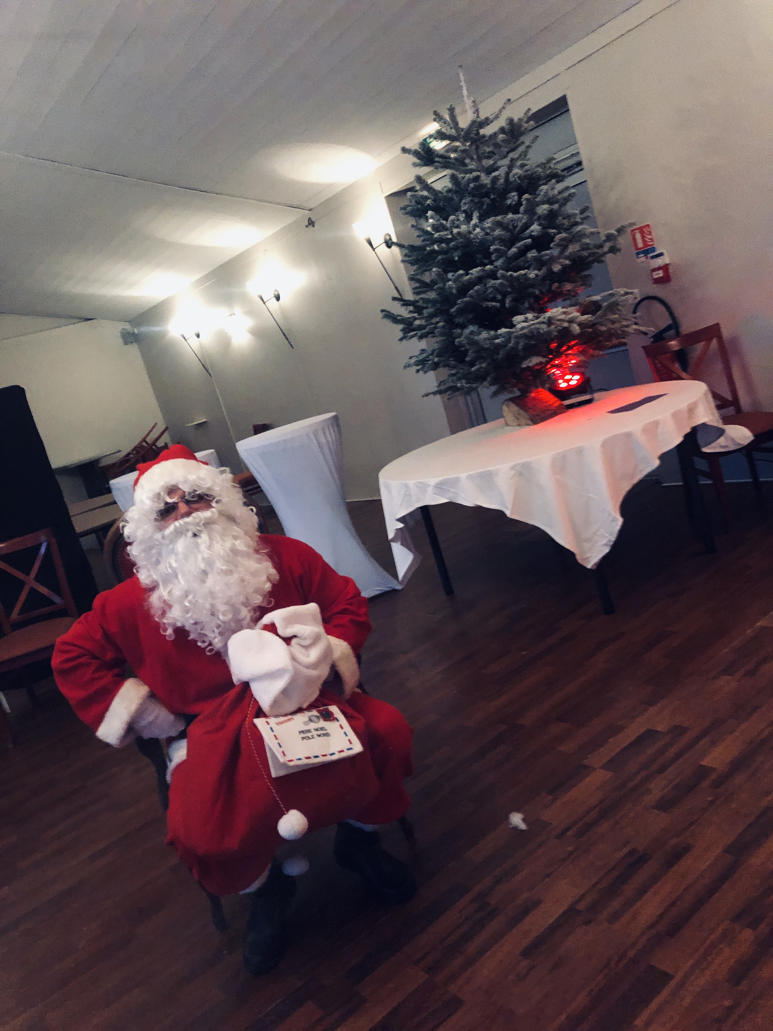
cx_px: 386
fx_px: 834
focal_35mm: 28
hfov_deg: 49.7
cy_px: 516
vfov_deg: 63.4
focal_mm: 3.99
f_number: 1.8
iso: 80
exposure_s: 1/4
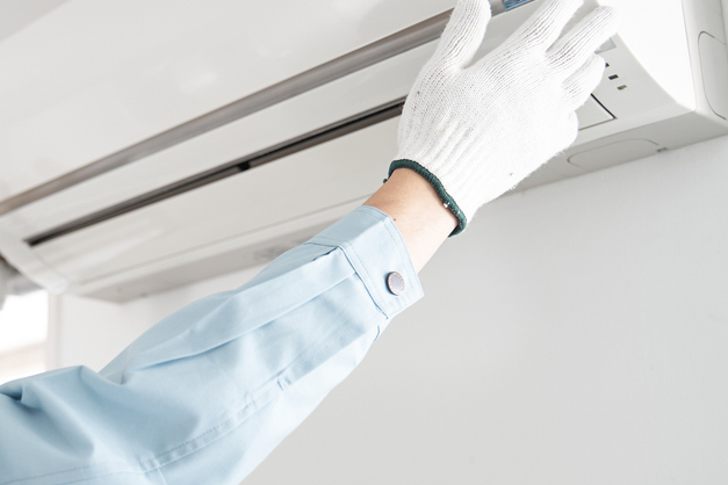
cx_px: 34
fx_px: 1213
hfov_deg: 31.4
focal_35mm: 60
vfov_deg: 22.5
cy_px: 321
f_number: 3.2
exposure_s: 1/60
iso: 800
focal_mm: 30
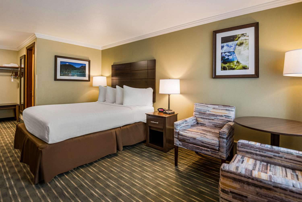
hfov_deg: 96.7
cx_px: 151
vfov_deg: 73.7
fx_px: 134
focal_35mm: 16
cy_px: 101
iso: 320
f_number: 7.1
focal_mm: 16
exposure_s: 1/2
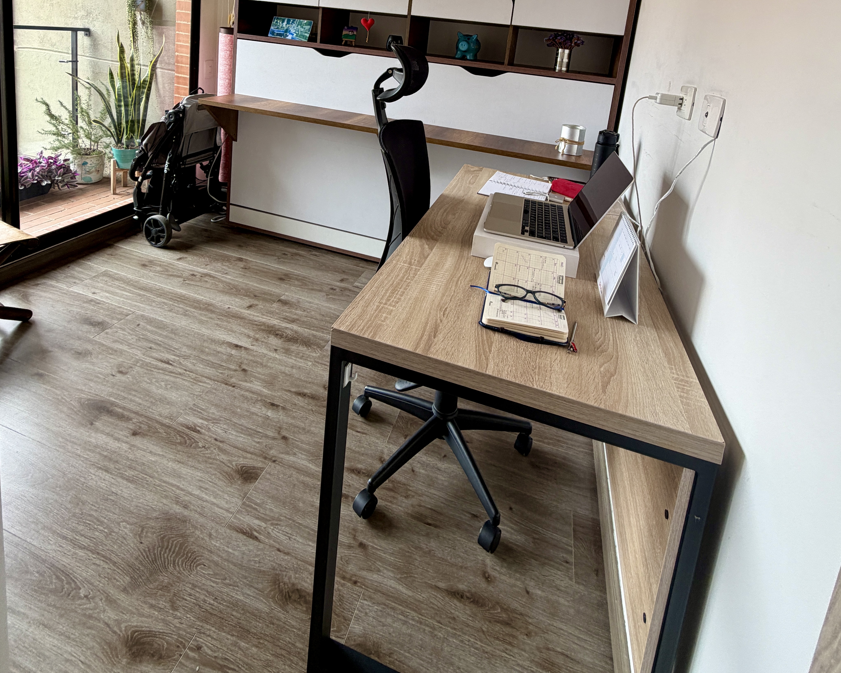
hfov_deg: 83.3
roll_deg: -5.7
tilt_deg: -7.5
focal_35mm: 19
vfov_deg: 63.2
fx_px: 473
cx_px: 418
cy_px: 113
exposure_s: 1/121
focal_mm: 2.22
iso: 64
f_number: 2.2
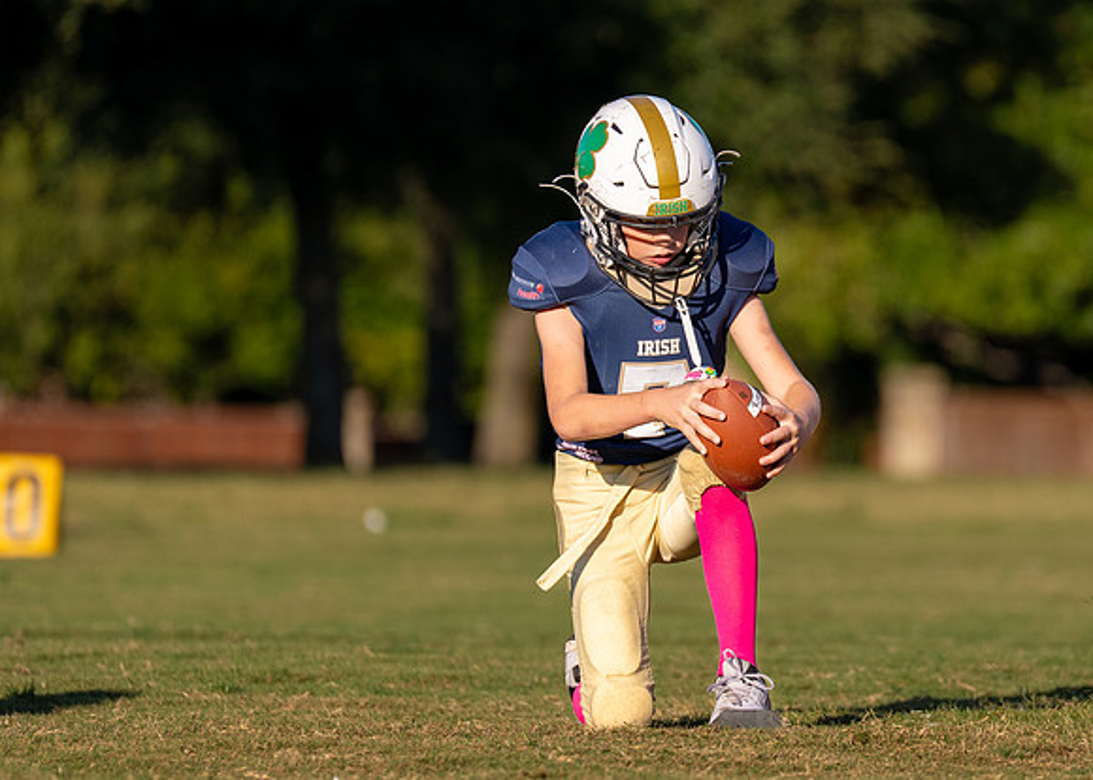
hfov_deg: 4.3
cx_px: 733
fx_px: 14455
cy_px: 395
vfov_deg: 3.1
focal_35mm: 466
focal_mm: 200
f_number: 2.8
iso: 200
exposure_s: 1/2500
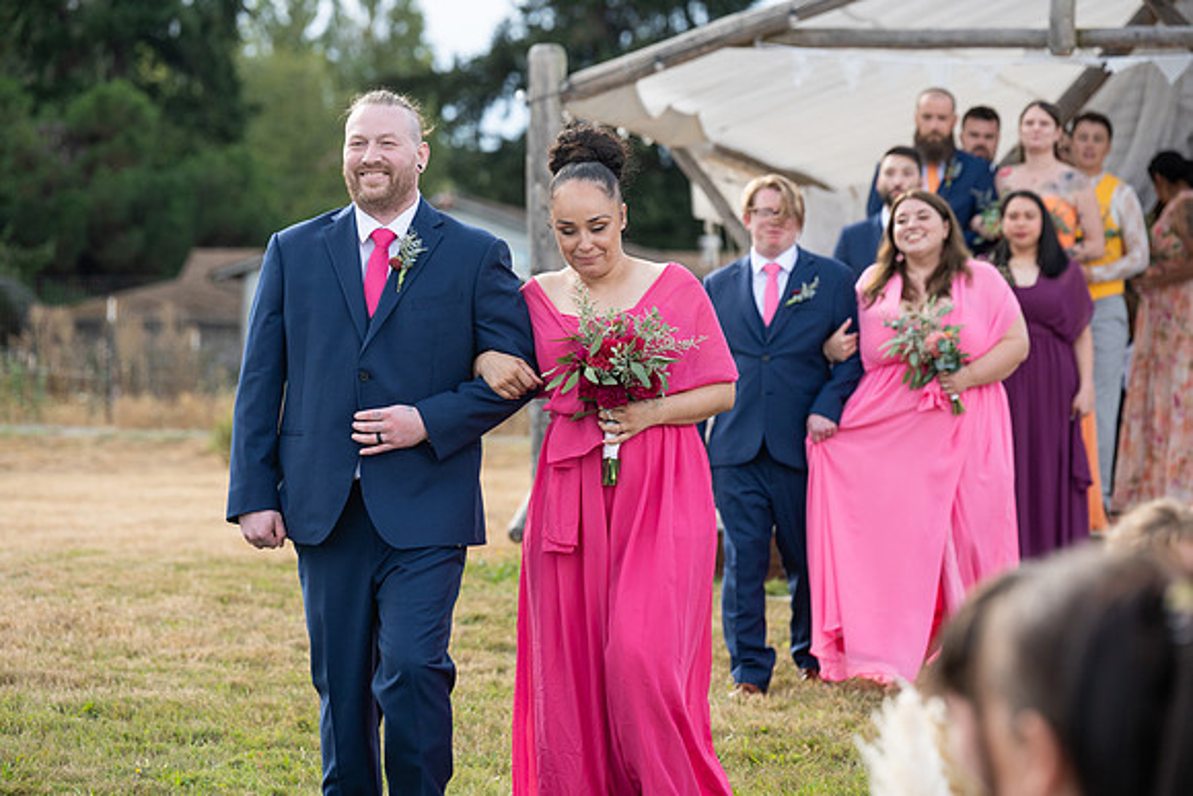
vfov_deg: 10.5
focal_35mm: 131
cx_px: 596
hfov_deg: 15.6
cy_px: 398
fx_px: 4342
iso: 400
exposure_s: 1/800
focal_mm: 131
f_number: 4.5
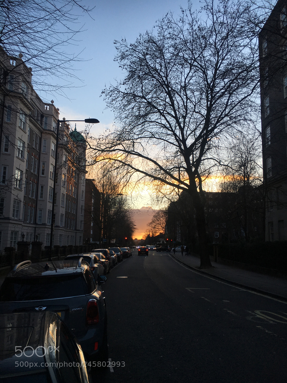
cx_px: 144
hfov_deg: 48.2
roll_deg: -1.6
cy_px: 192
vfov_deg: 61.7
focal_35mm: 29
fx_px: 321
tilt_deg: +8.6
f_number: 2.2
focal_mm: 4.15
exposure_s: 1/359
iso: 25
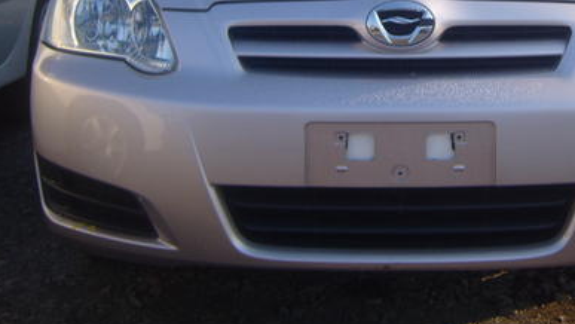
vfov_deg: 18.5
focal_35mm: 63
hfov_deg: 32.6
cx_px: 444
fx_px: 961
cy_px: -24
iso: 80
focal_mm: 7.4
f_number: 7.1
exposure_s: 1/125
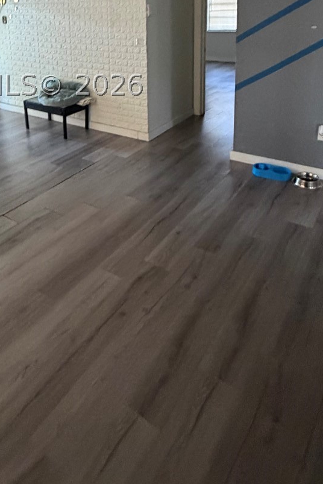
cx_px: 107
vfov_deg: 57.9
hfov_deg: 44.3
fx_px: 390
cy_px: 85
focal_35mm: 29
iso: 400
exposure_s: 1/60
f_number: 2.2
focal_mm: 2.22
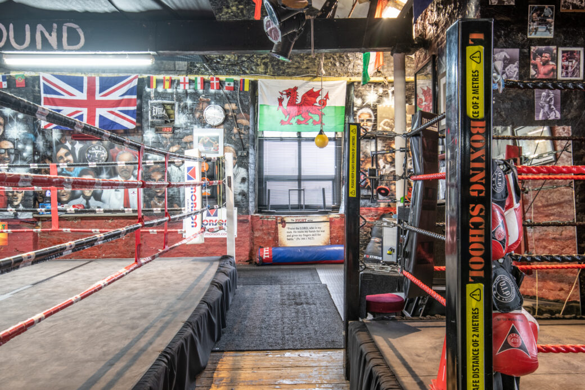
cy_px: 195
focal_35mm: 30
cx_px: 292
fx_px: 487
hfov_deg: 61.9
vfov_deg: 43.6
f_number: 8
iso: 400
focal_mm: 30
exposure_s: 1/2.5
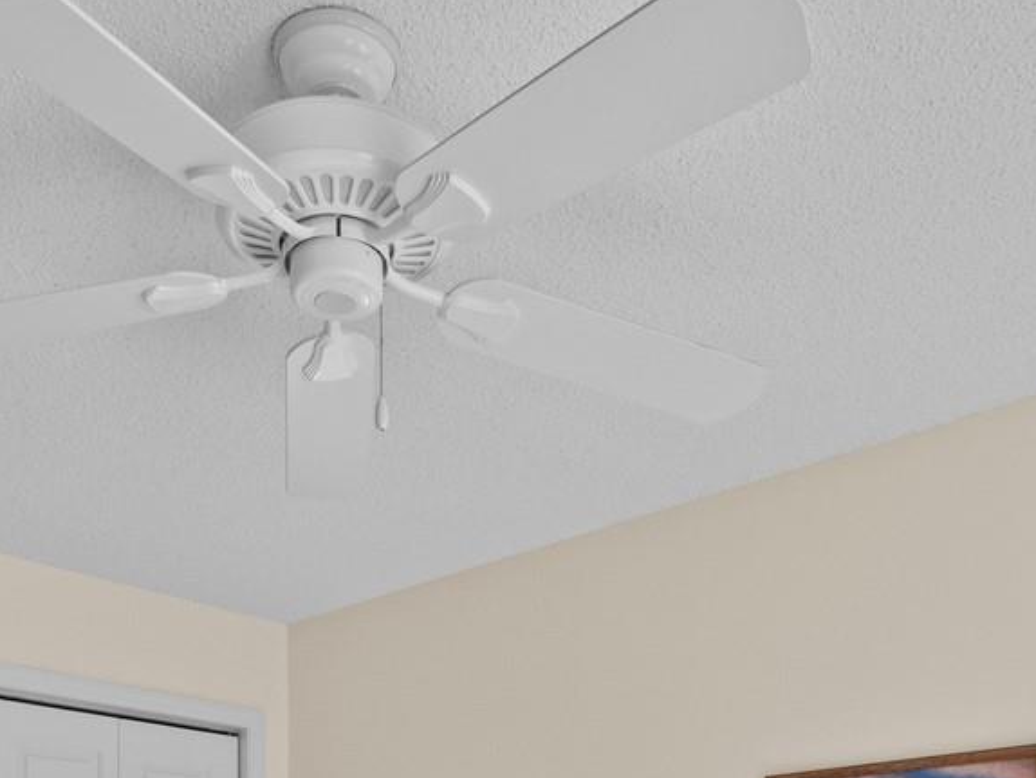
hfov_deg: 47.8
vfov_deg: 31.1
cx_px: 458
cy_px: 930
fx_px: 1168
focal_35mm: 39
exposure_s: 1/20
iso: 800
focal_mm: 7
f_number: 8
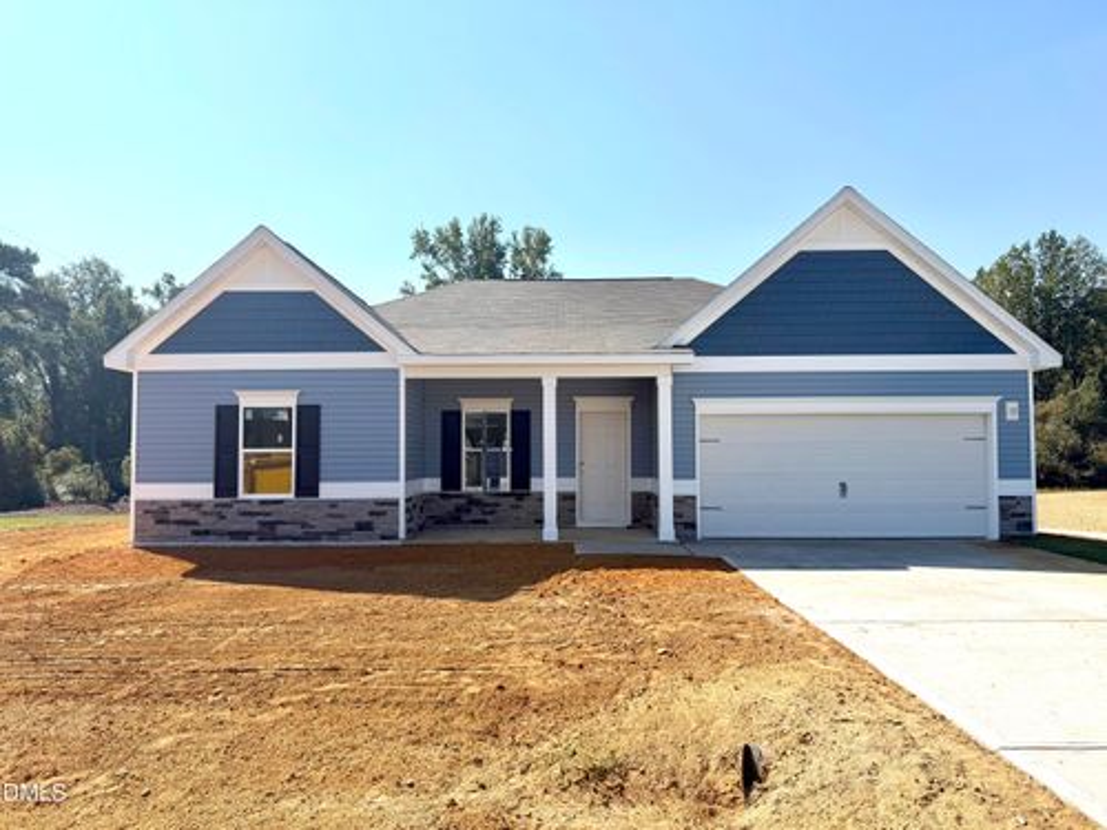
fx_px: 768
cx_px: 554
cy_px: 415
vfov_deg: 56.8
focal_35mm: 24
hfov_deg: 71.6
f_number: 1.78
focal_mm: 6.76
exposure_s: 1/6711
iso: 80
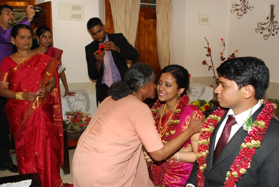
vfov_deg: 48.0
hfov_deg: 67.3
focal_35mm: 27
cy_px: 94
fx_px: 209
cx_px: 140
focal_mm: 18
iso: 800
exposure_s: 1/60
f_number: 7.1
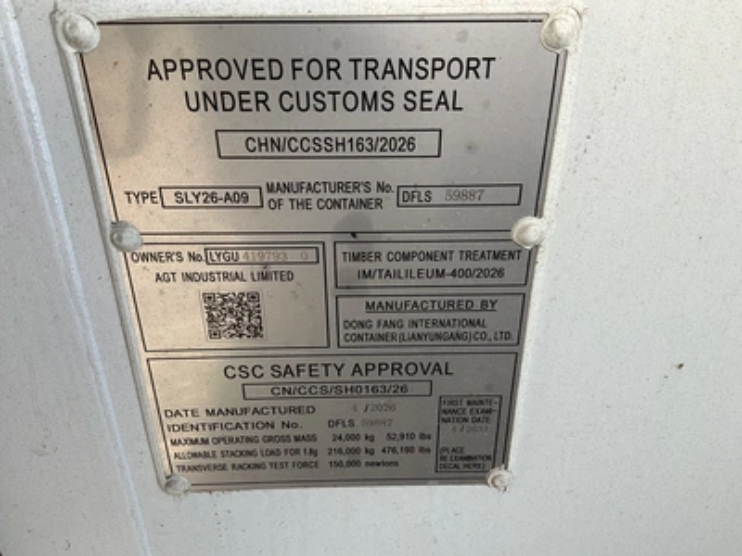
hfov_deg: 61.7
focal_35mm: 29
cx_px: 371
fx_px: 622
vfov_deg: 48.2
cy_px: 278
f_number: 1.8
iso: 25
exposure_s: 1/342
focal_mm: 3
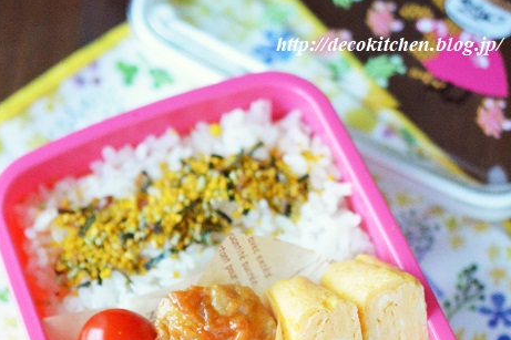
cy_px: 331
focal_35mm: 91
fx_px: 1291
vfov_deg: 14.8
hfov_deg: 22.4
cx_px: 254
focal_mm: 40
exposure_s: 1/15
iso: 6400
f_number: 3
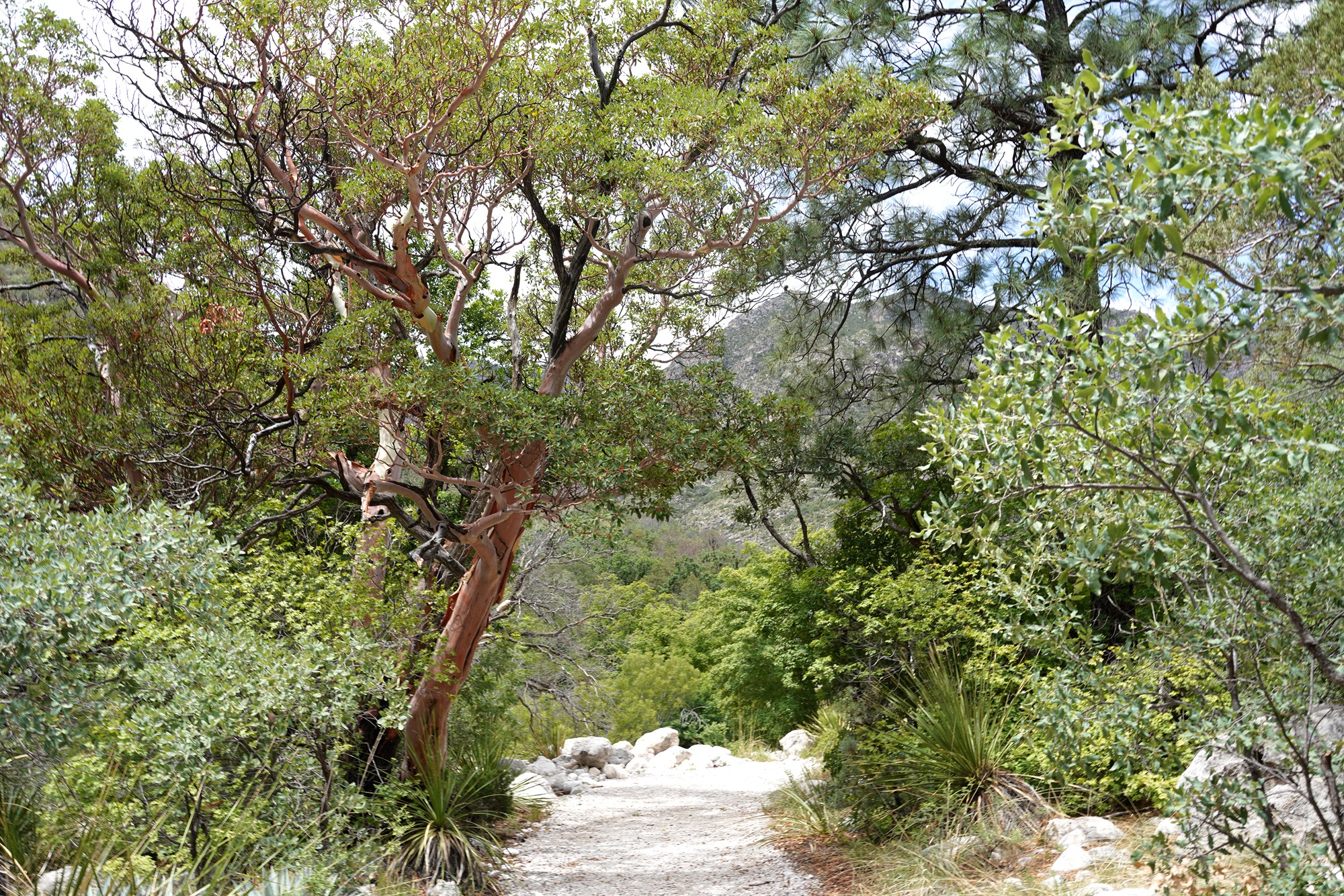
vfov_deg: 40.0
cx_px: 672
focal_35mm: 33
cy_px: 448
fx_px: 1232
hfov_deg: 57.2
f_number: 9
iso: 100
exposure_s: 1/100
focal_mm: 33
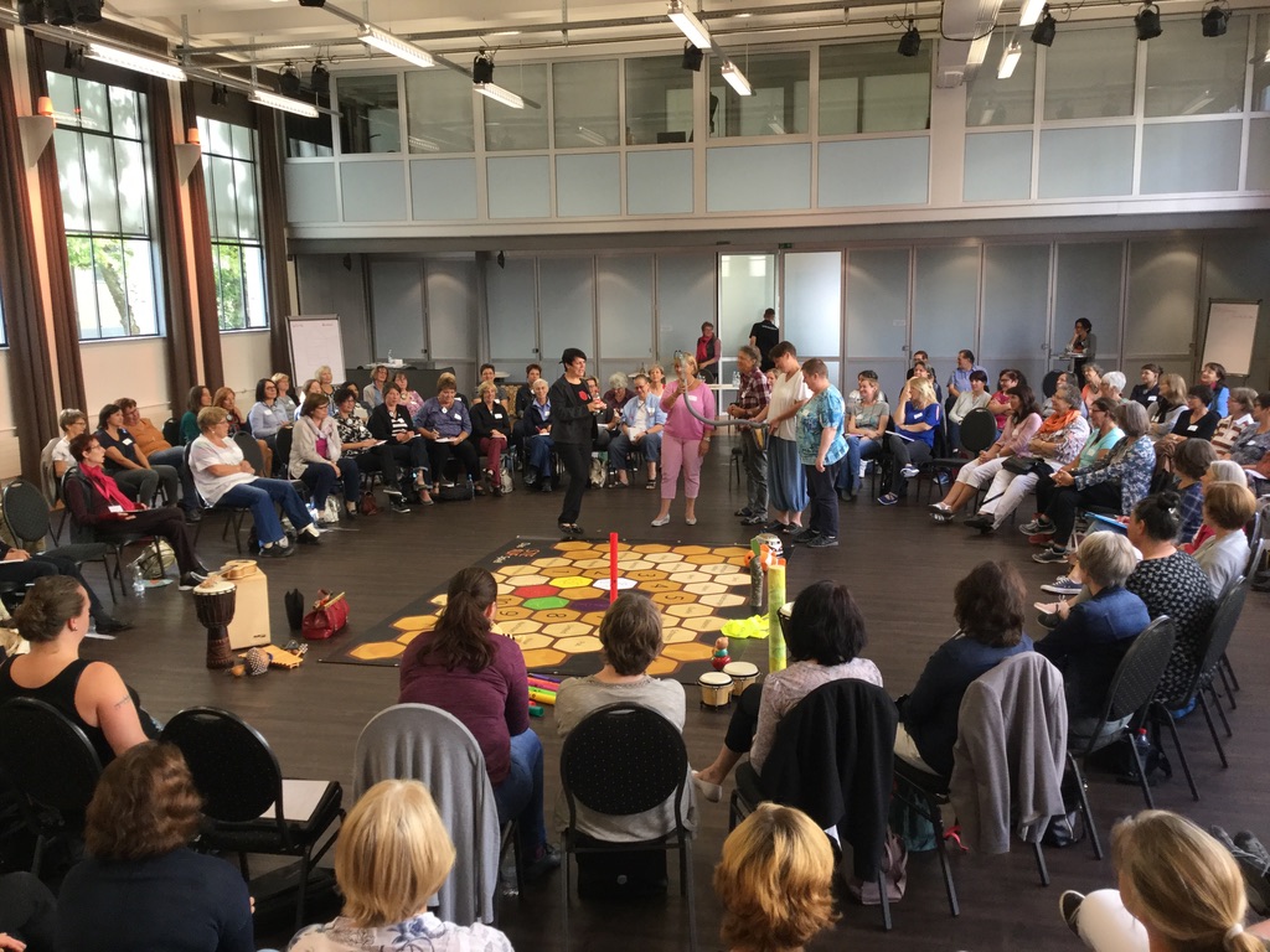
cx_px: 635
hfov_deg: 58.4
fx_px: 1137
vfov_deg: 45.4
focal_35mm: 31
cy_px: 476
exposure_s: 1/33
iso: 64
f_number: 2.4
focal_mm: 3.3
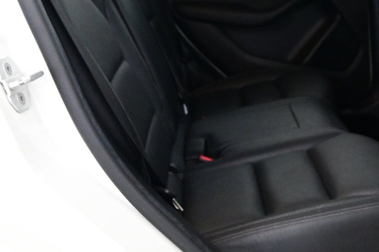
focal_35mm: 61
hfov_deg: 31.5
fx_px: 642
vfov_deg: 21.9
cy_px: 40
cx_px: 332
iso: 5600
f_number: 5
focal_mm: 20
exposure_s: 1/30
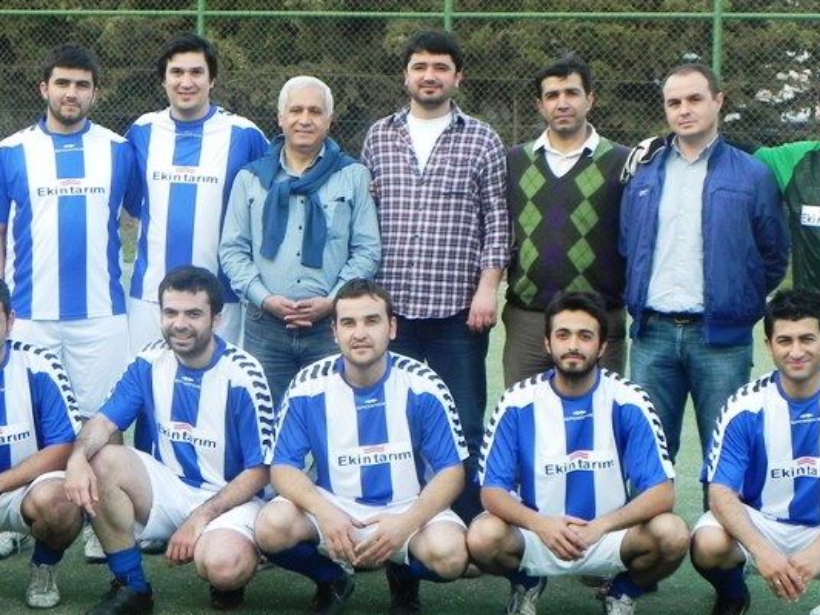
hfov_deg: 22.5
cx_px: 355
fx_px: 2061
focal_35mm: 87
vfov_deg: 17.0
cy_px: 304
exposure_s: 1/102
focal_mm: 10.3
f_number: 4
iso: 160
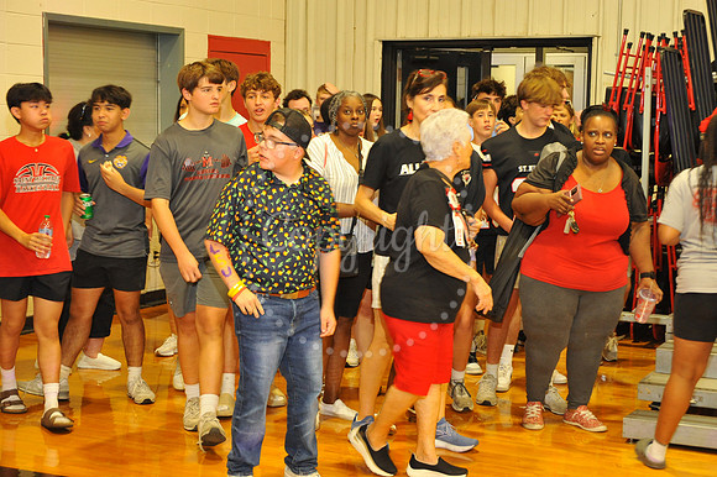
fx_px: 1314
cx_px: 358
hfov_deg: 30.5
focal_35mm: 66
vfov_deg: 20.6
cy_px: 238
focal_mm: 66
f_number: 6.3
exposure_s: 1/50
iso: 2500
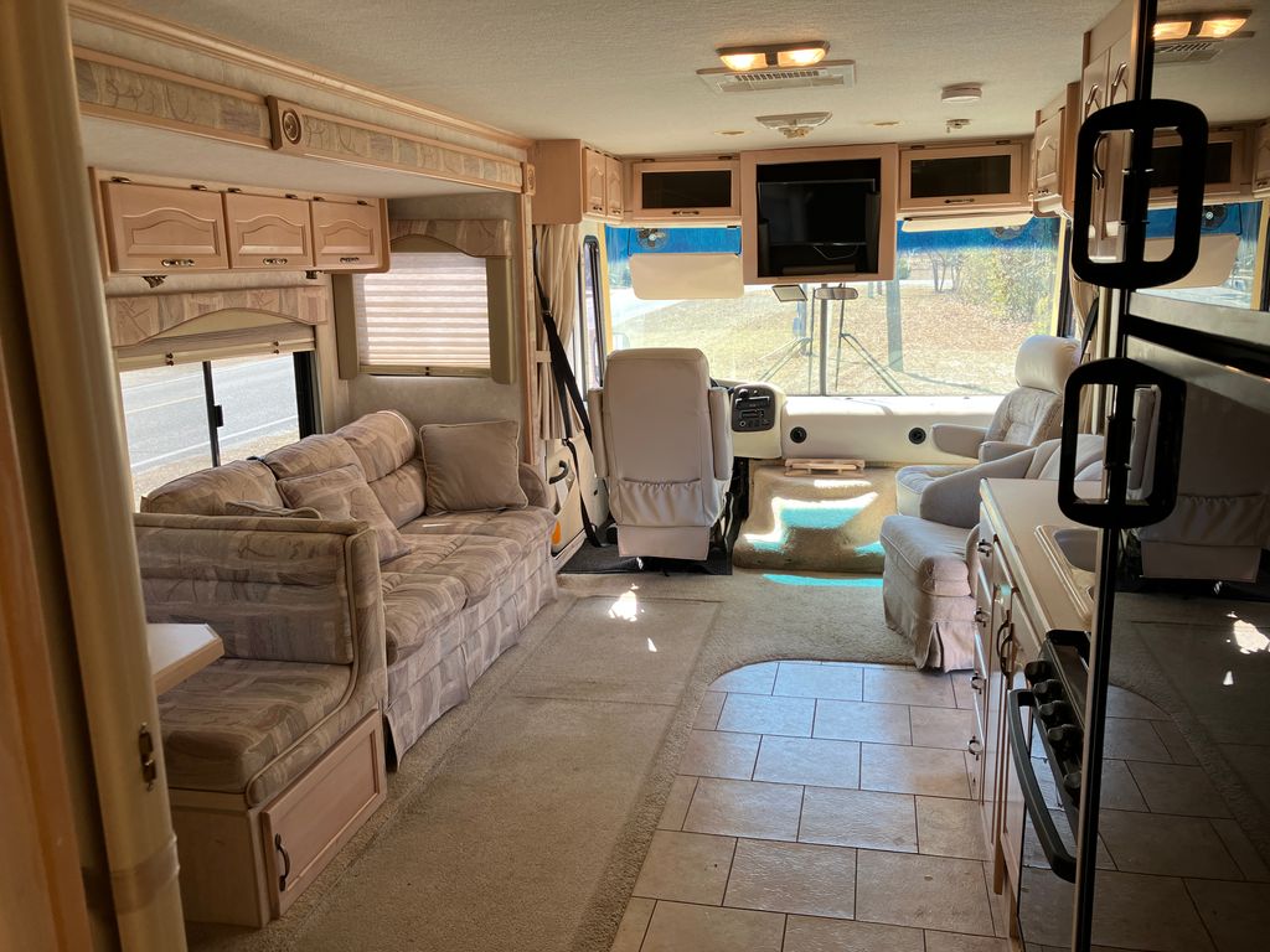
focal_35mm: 28
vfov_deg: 49.7
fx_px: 1027
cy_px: 476
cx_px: 635
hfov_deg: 63.4
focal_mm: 3.99
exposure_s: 1/121
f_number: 1.8
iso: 32
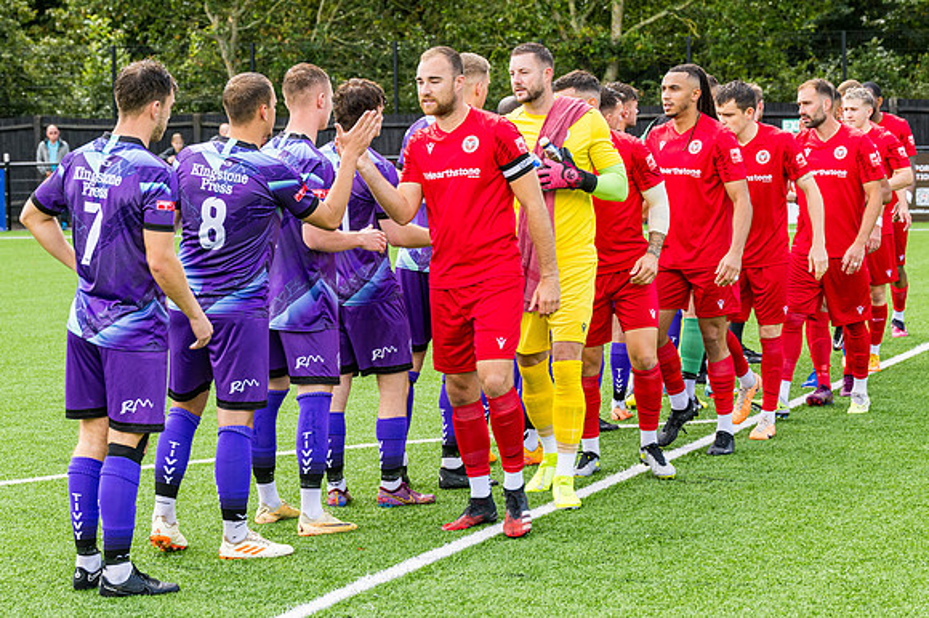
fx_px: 2832
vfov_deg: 12.5
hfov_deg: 18.6
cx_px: 450
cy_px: 304
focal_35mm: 110
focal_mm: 70
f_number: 5
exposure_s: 1/400
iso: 200
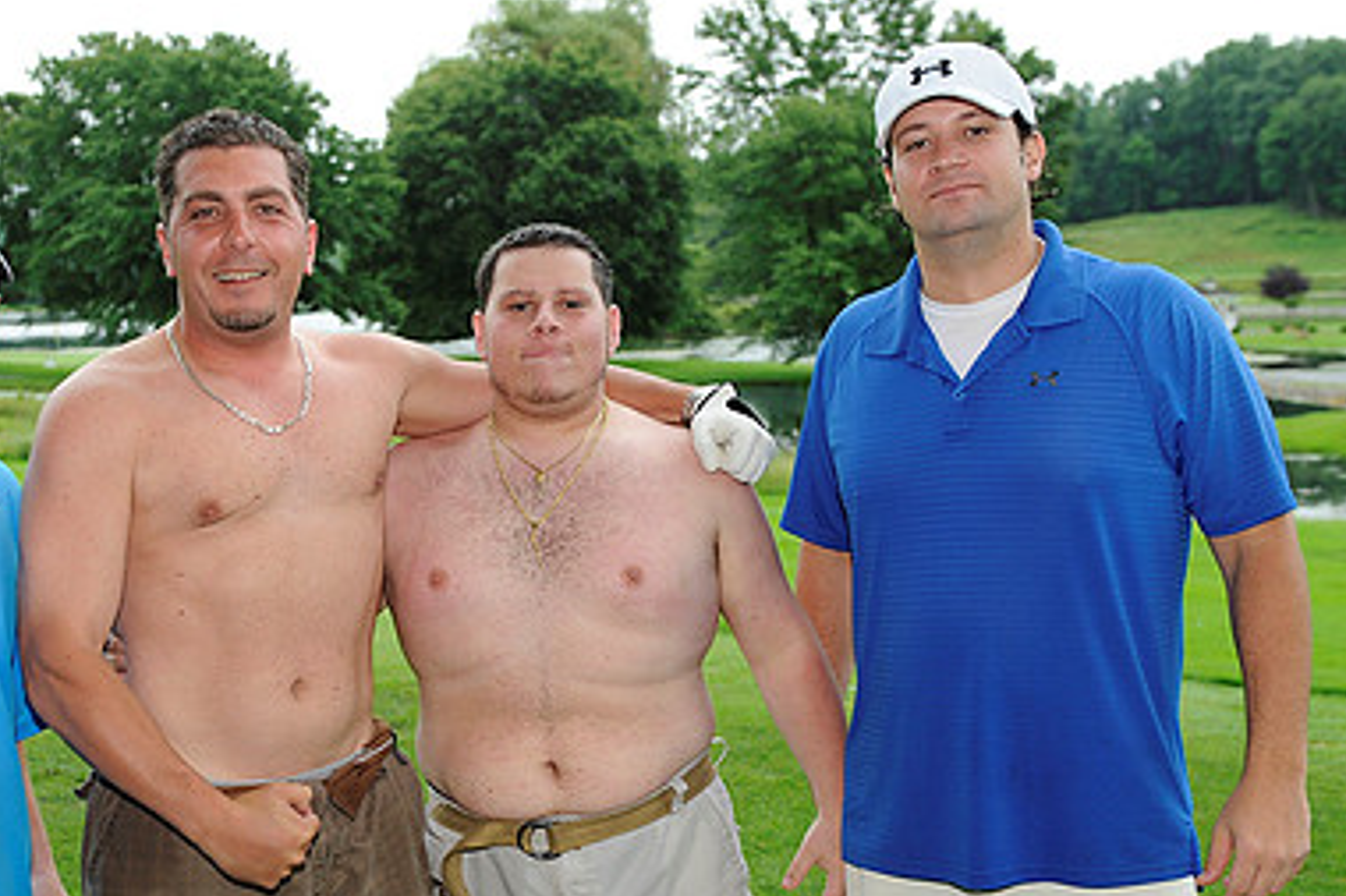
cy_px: 574
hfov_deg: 36.1
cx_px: 503
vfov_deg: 24.5
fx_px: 2055
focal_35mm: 55
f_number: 4
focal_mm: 36
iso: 400
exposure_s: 1/400
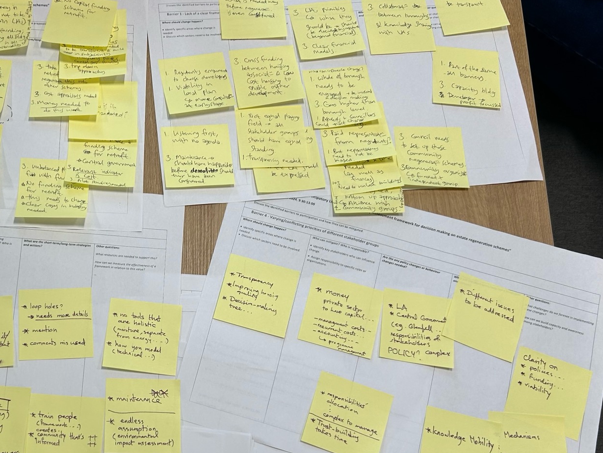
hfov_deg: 43.0
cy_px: 345
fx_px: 732
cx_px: 133
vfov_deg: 33.6
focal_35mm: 42
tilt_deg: -74.8
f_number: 1.5
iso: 40
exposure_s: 1/157
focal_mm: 5.7
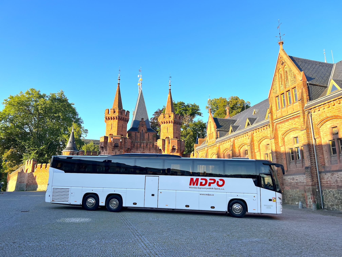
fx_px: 257
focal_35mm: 26
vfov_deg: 53.1
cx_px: 171
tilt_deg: +12.9
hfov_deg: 67.3
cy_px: 128
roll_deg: +0.7
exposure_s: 1/1280
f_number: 1.5
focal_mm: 5.7
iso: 50
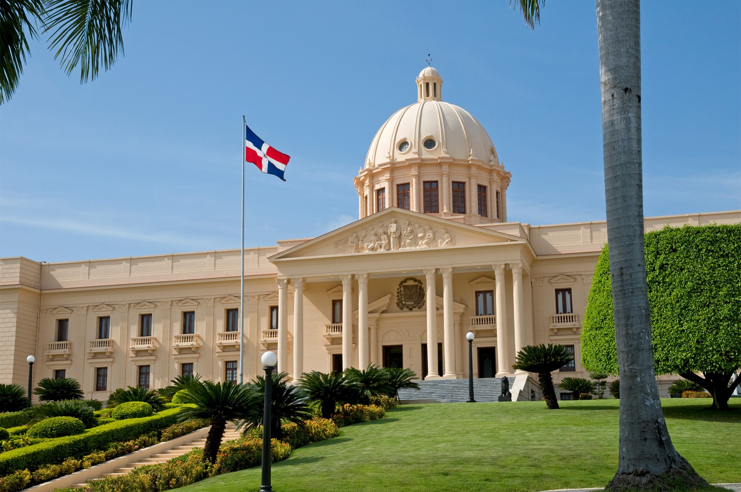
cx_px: 370
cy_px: 246
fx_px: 987
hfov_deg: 41.2
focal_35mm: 48
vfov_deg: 28.0
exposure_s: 1/800
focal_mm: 32
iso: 200
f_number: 8
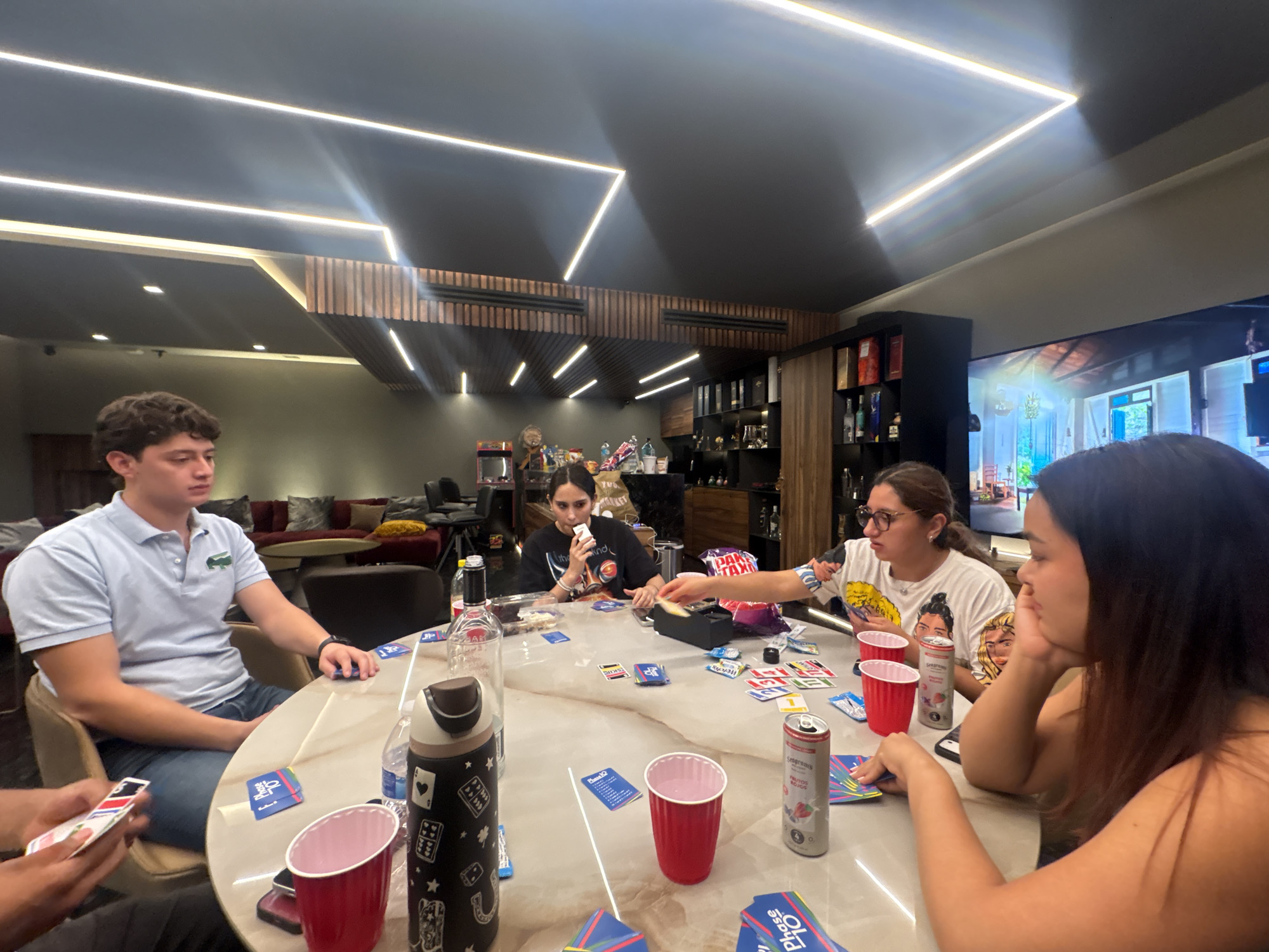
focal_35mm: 14
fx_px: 513
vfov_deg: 85.7
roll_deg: +0.2
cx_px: 634
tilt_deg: -1.2
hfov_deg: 102.1
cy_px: 476
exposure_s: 1/60
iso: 800
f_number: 2.2
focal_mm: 2.22
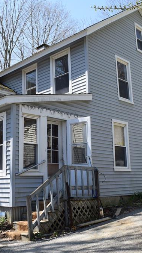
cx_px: 50
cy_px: 126
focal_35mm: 43
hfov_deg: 27.6
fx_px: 288
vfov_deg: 47.3
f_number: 9
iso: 200
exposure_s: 1/320
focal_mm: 18
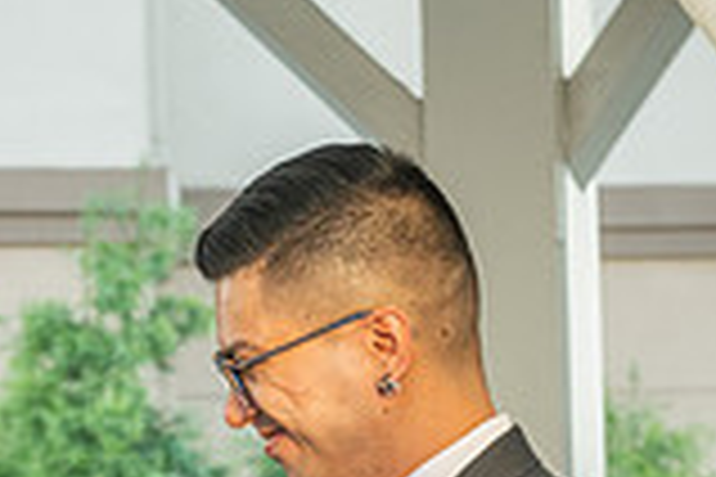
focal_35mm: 353
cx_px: 2
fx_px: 7020
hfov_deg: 5.8
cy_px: 1049
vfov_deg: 3.8
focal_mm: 70
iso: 500
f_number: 6.3
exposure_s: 1/200
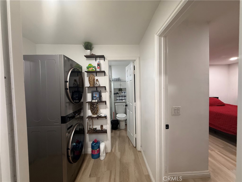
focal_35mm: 14
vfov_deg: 85.7
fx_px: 98
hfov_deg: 102.1
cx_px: 121
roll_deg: +1.2
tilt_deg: -2.4
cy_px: 91
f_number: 2.2
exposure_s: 1/60
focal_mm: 2.22
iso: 200
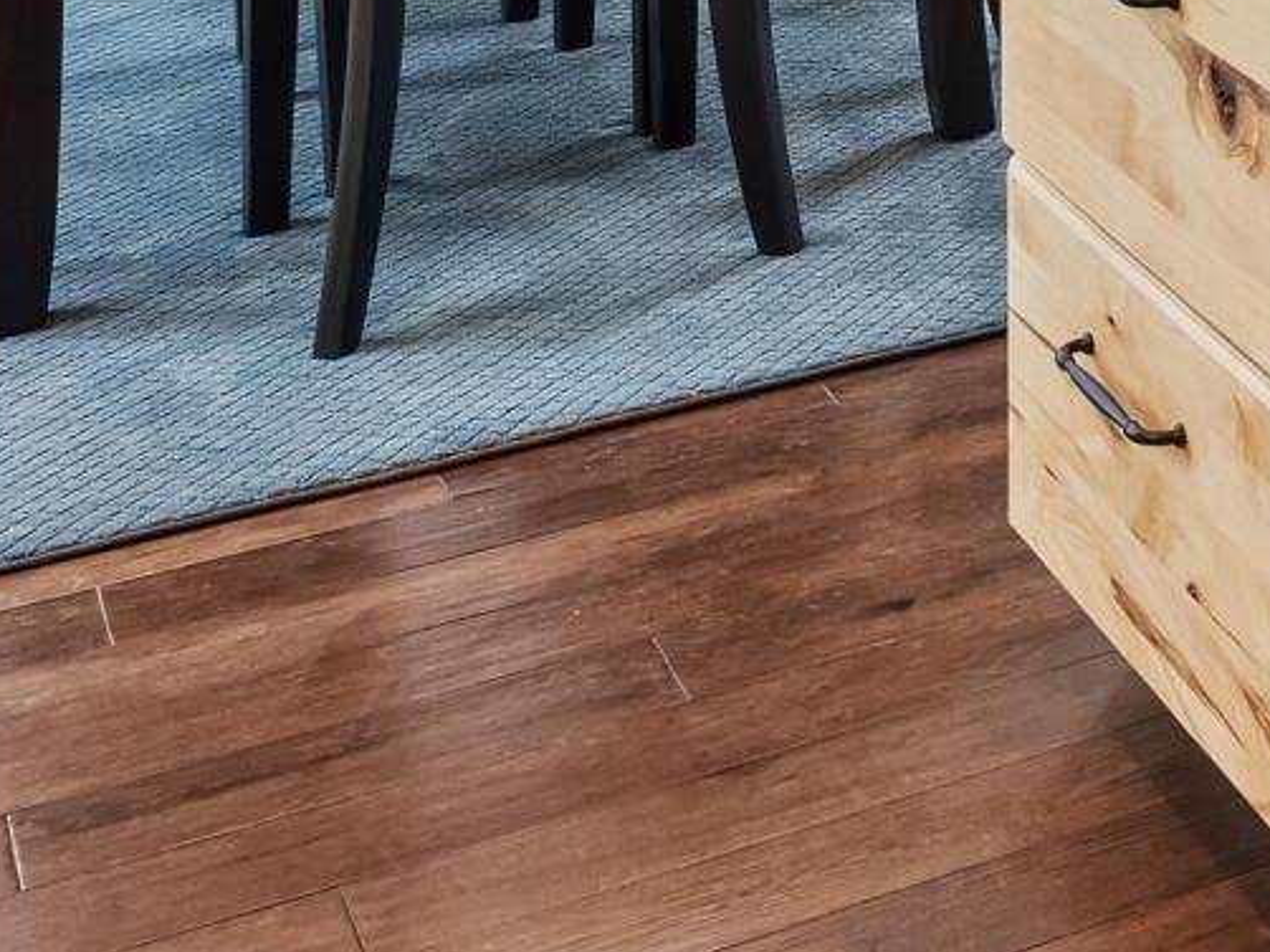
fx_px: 3374
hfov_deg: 16.9
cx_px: 2393
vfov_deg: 13.4
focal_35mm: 92
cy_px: -1033
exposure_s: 1/15
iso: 250
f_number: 8
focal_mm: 16
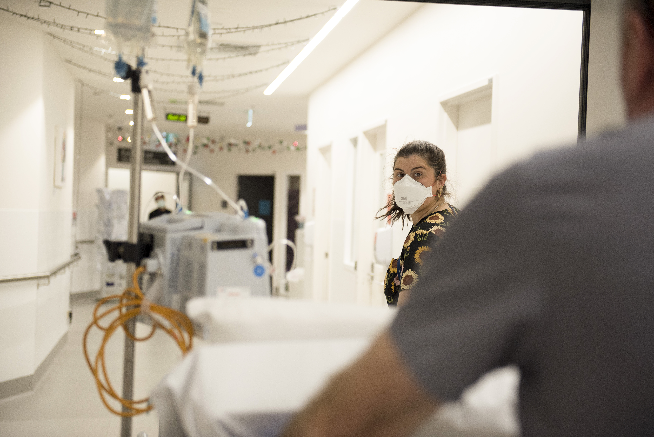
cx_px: 327
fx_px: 1090
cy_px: 218
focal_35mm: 60
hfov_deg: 33.4
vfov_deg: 22.6
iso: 800
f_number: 2.8
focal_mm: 60
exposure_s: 1/250
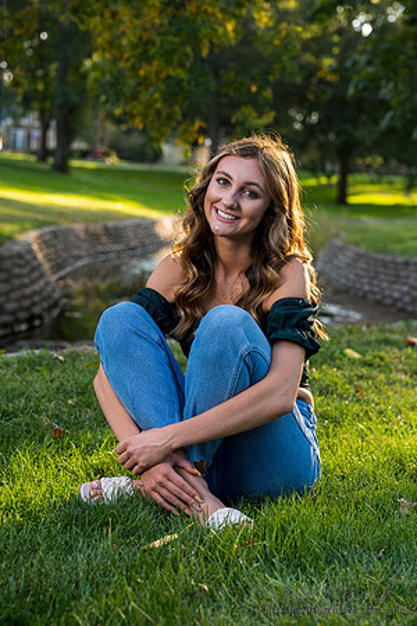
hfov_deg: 19.5
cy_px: 313
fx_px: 1216
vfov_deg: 28.8
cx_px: 208
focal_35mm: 70
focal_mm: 70
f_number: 4.5
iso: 200
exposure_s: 1/160
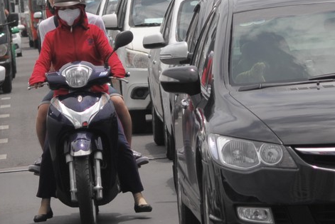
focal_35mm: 297
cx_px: 158
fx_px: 2764
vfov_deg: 4.6
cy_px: 55
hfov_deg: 6.9
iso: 200
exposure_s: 1/2500
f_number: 4
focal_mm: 70
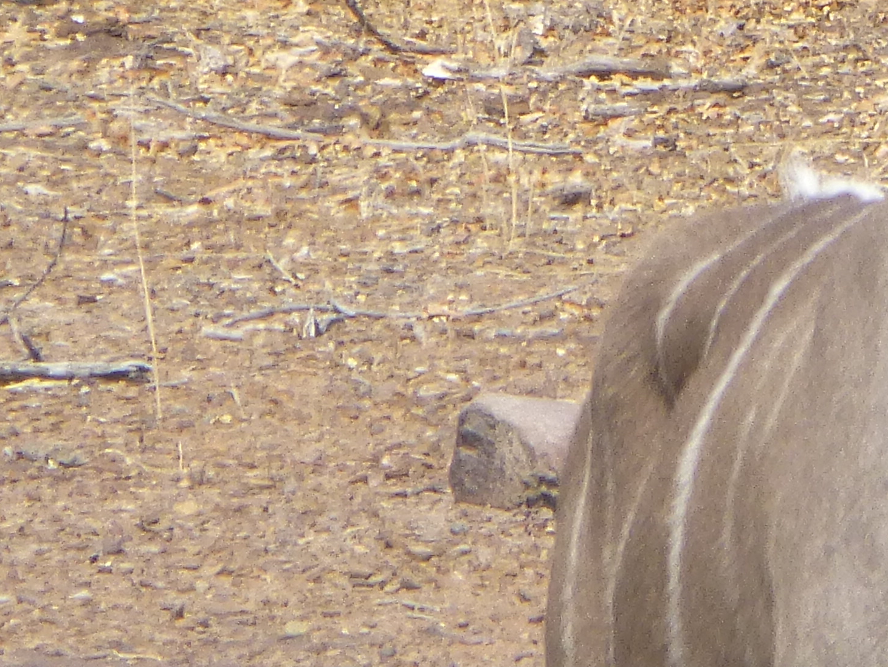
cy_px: -276
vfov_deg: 0.7
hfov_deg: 1.0
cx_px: 1173
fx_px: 52798
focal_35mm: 2058
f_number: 6.4
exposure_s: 1/250
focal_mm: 86
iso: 100
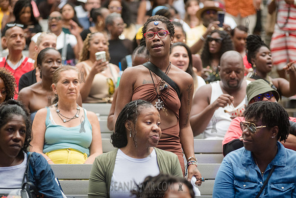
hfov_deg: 13.2
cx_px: 148
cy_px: 99
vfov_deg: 8.9
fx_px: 1275
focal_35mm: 155
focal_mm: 155
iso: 3200
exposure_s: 1/500
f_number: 4
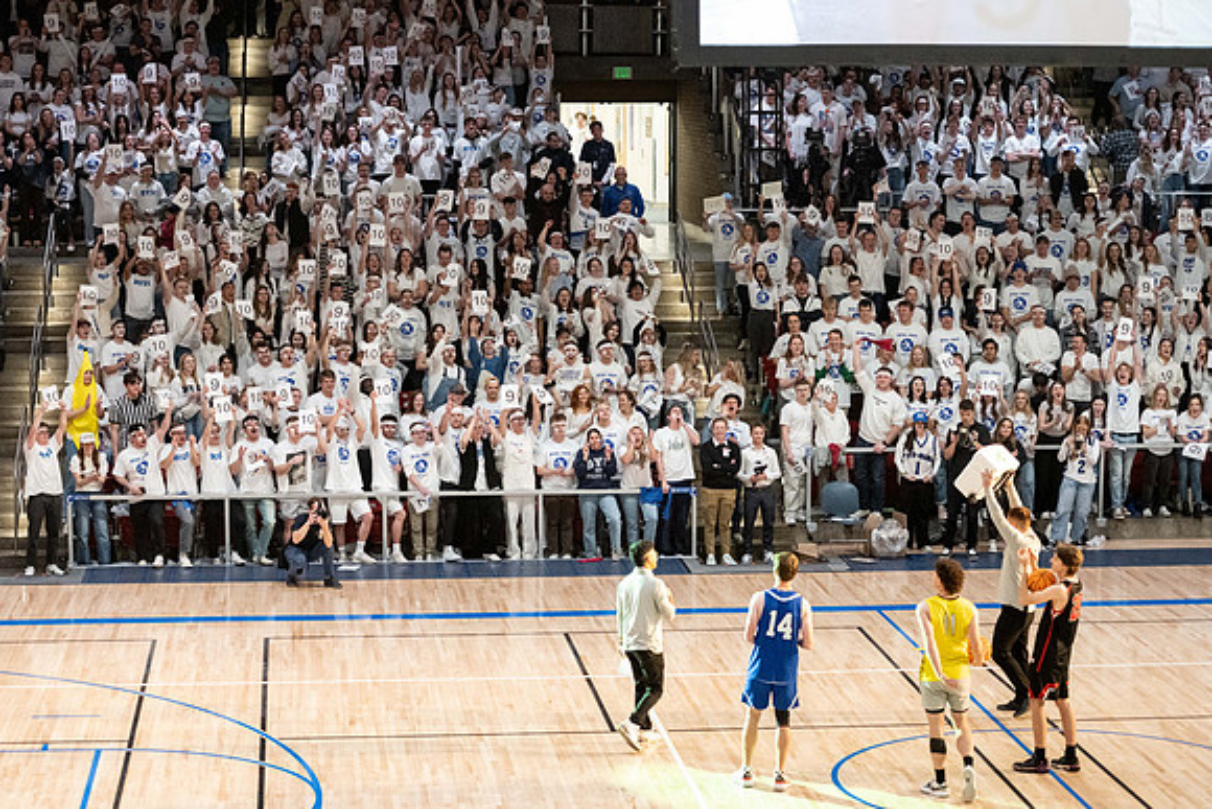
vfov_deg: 15.1
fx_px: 3056
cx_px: 603
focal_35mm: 91
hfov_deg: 22.4
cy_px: 404
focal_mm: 90
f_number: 2.8
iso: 8000
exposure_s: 1/500
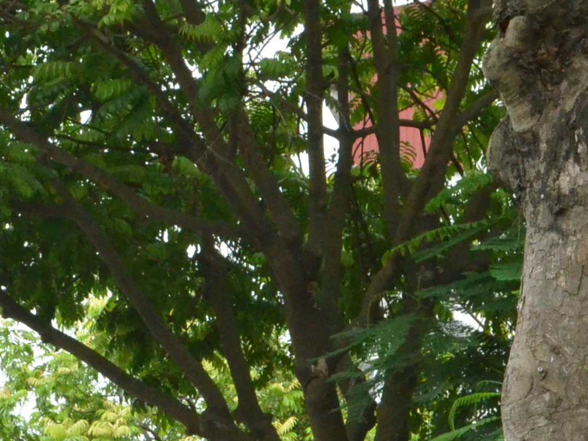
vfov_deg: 6.5
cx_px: -132
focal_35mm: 226
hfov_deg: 8.7
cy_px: 590
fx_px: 3838
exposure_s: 1/640
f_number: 13
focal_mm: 46
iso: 4000
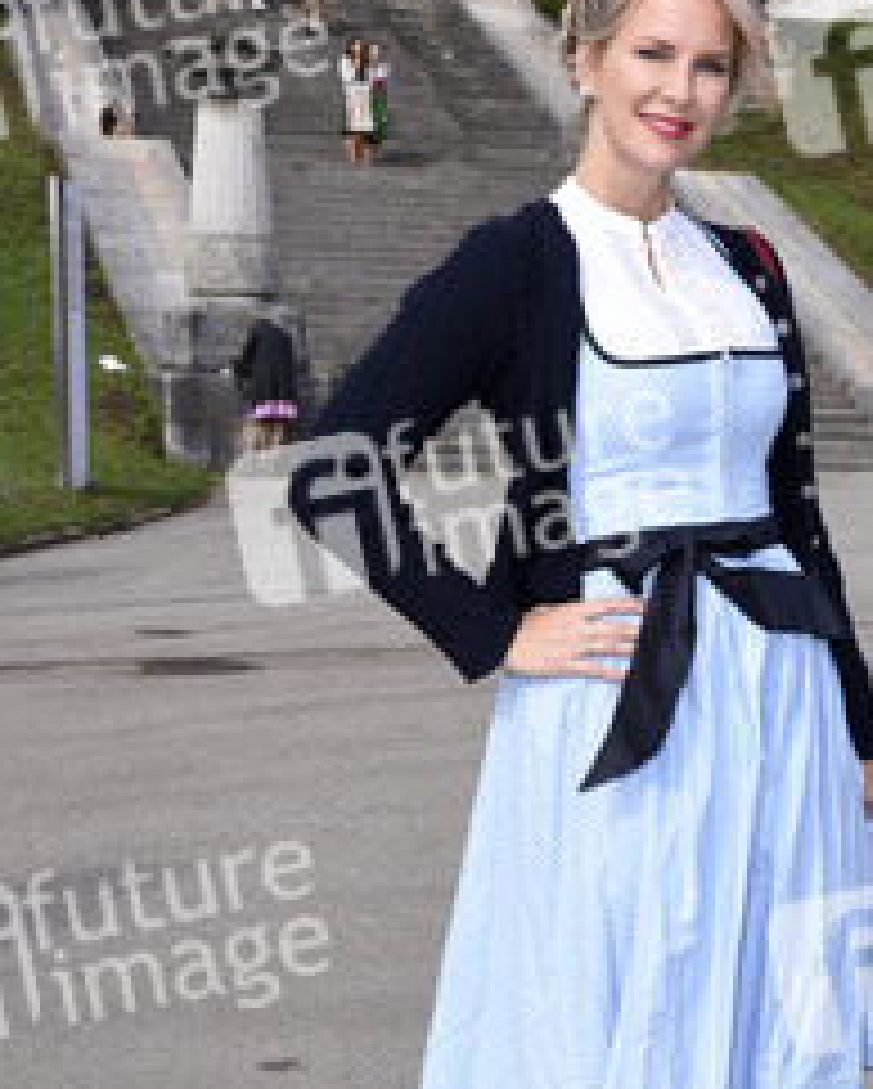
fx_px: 2025
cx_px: 590
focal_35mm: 63
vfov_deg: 29.9
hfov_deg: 24.2
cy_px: 724
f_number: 9
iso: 160
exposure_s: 1/160
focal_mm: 27
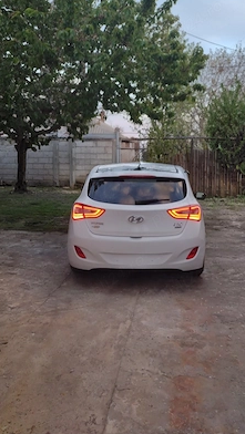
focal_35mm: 30
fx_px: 346
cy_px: 216
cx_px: 147
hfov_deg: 38.8
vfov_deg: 64.3
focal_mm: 4.71
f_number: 1.7
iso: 172
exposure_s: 1/100
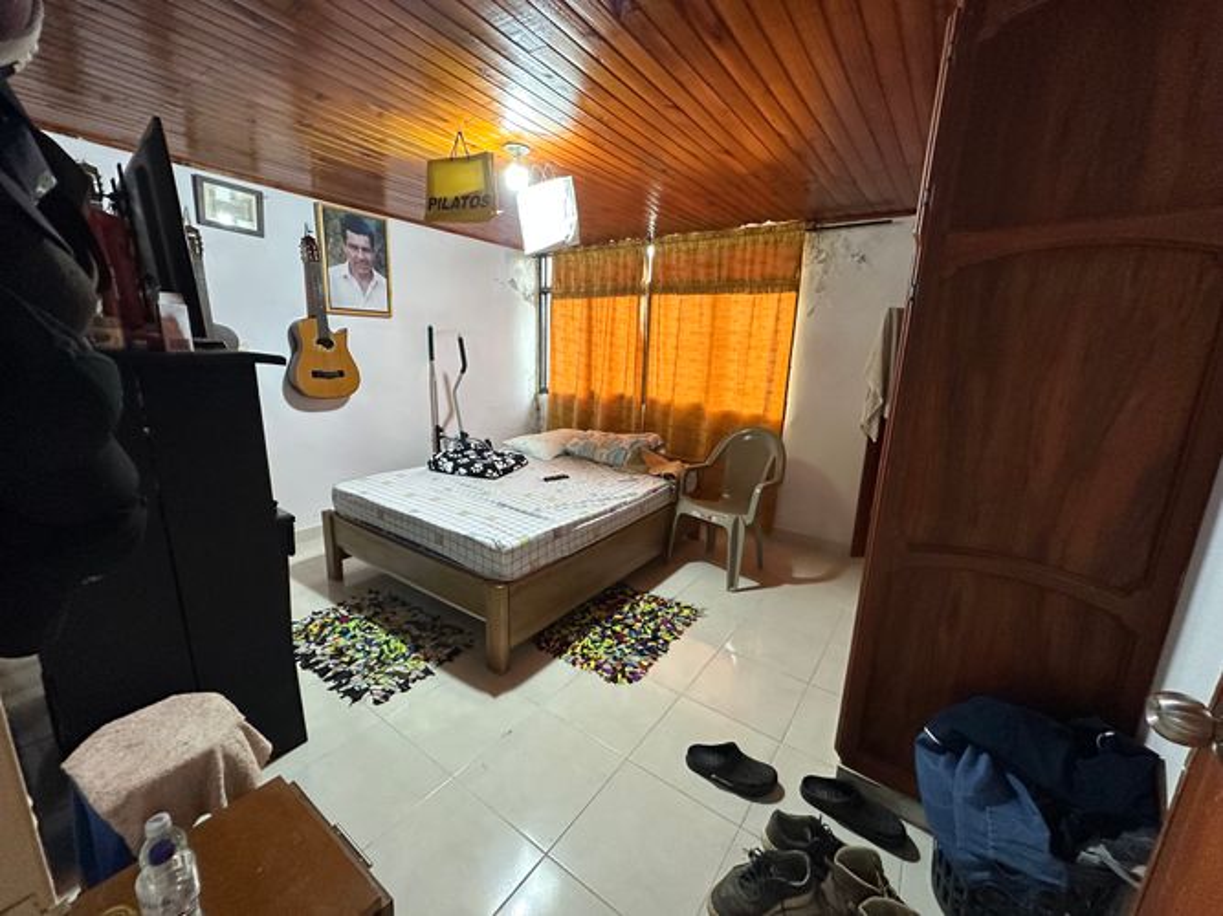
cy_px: 458
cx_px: 612
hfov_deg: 102.1
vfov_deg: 85.7
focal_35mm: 14
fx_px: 495
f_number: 2.2
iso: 500
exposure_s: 1/60
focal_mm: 2.22
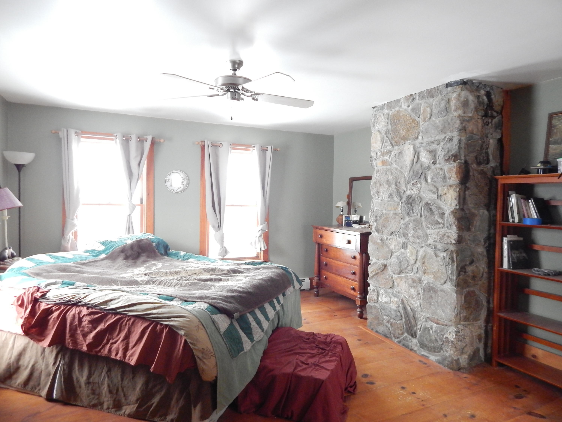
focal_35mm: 23
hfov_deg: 73.9
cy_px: 211
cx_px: 281
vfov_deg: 58.9
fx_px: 373
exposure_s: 1/30
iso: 640
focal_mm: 4
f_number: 3
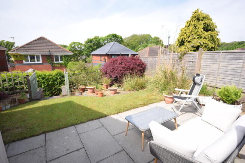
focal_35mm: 18
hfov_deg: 90.0
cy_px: 82
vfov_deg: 67.4
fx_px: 123
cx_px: 122
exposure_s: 1/200
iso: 100
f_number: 8
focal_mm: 12
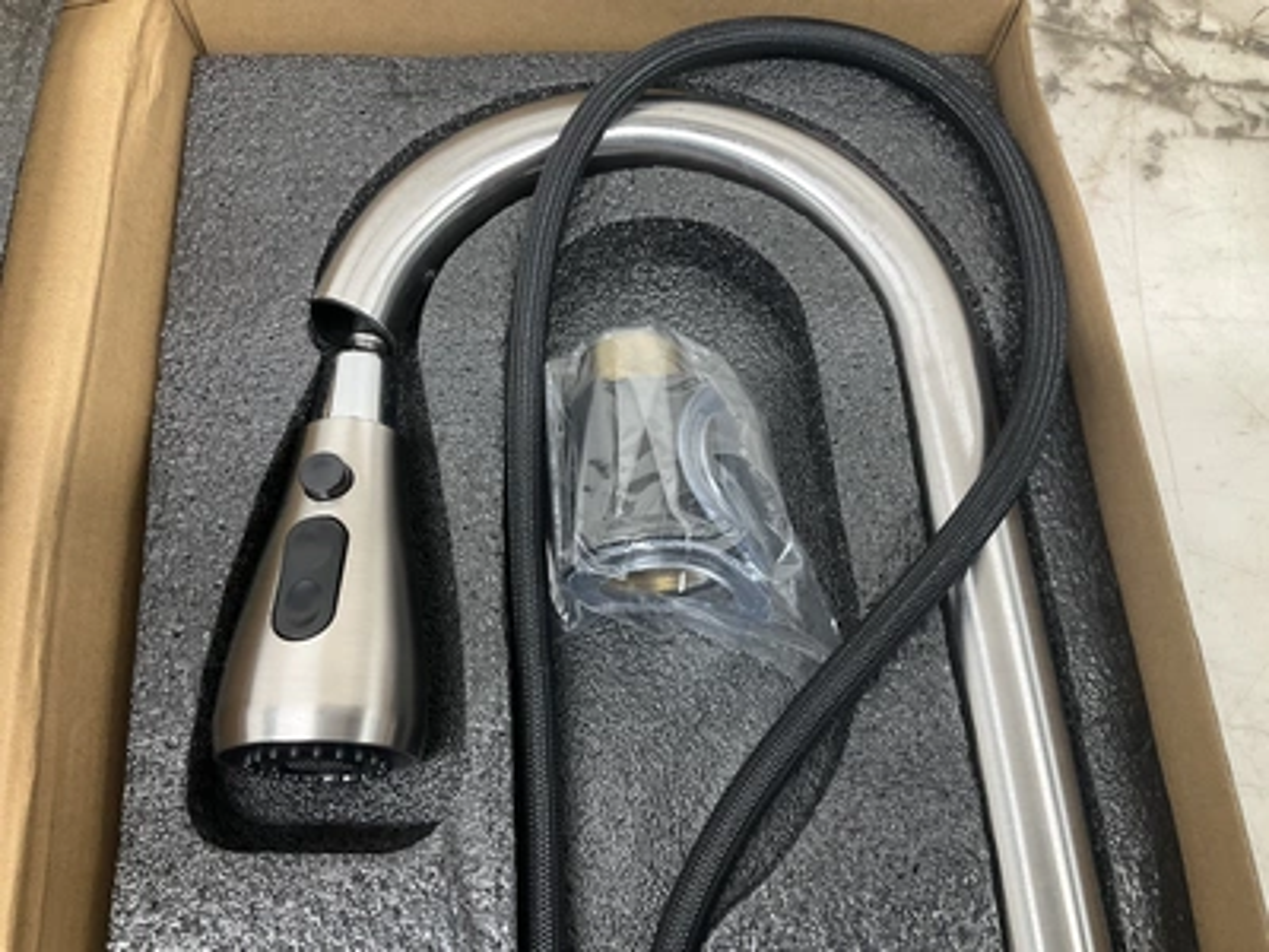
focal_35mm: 29
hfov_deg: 61.7
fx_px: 1063
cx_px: 634
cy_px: 476
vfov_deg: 48.2
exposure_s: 1/60
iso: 64
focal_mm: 3
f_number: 1.8
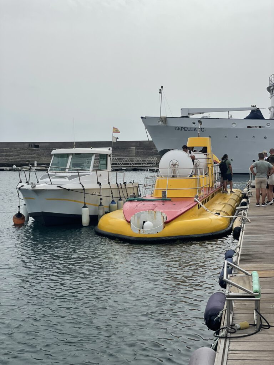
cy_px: 182
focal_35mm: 52
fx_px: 549
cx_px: 137
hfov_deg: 28.0
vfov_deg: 36.8
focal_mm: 6
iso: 25
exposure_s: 1/3690
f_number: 2
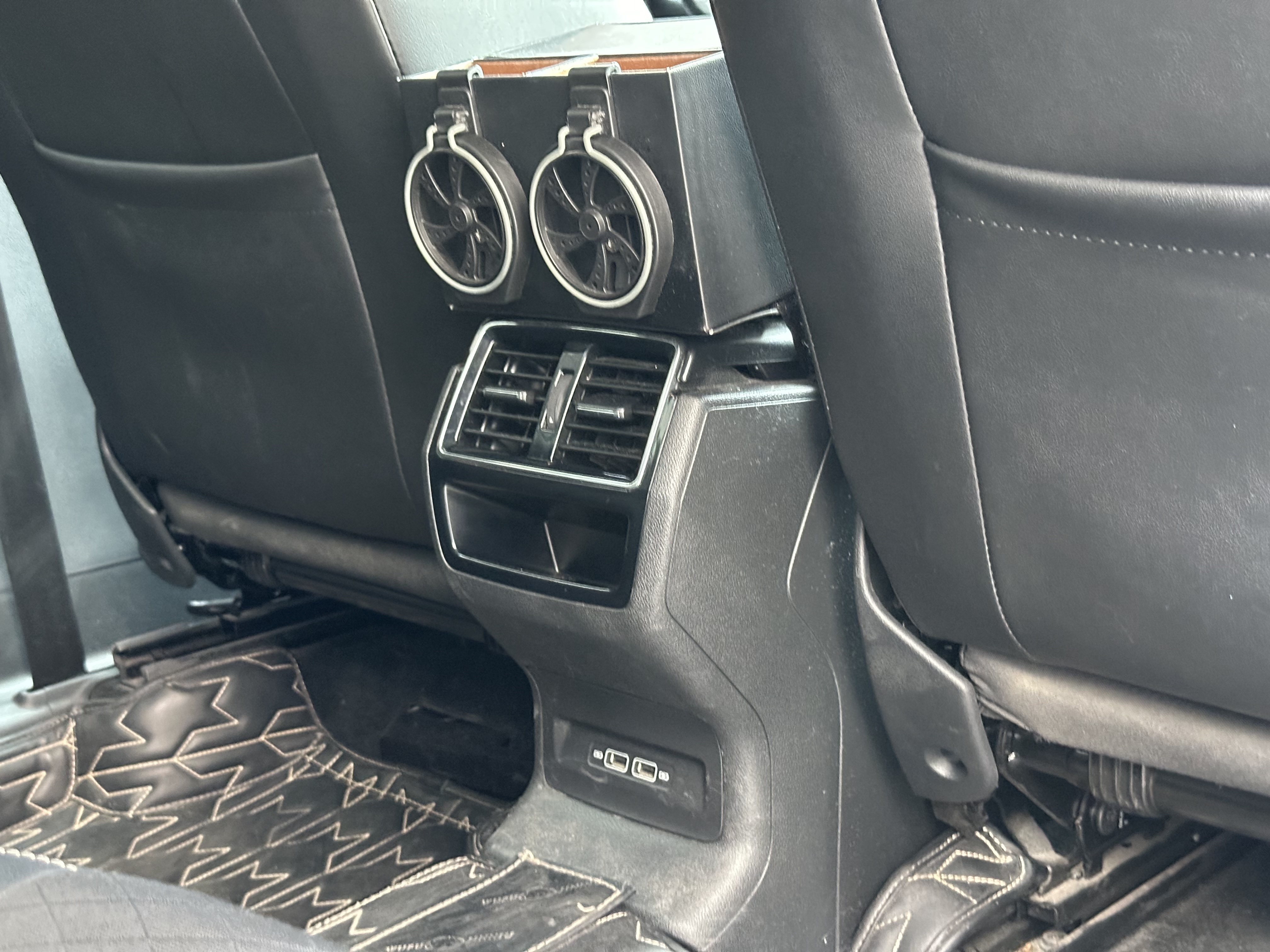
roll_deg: +1.9
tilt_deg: -13.4
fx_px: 1761
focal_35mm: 48
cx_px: 635
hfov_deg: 39.7
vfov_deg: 30.3
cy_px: 476
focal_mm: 6.86
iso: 640
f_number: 1.78
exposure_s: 1/29
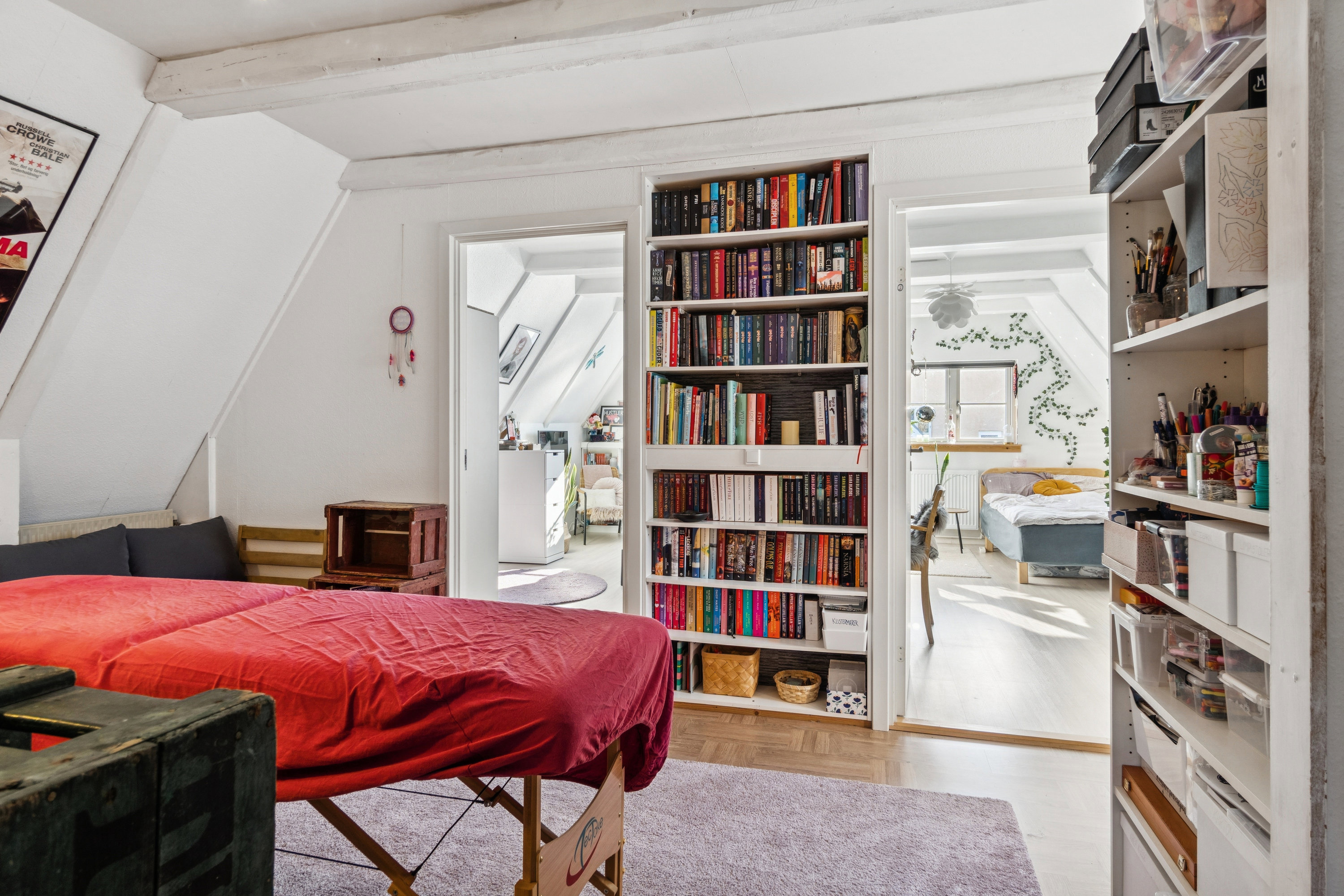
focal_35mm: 20
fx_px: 728
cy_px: 448
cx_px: 672
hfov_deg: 85.4
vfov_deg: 63.2
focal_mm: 13
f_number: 8
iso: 200
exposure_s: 1/25
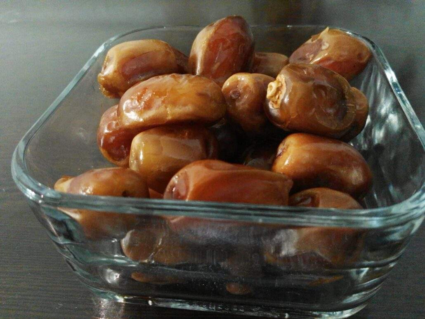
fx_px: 344
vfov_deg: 49.8
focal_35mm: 28
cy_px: 160
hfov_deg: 63.4
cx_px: 212
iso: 802
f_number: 2
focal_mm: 2.96
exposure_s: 1/17
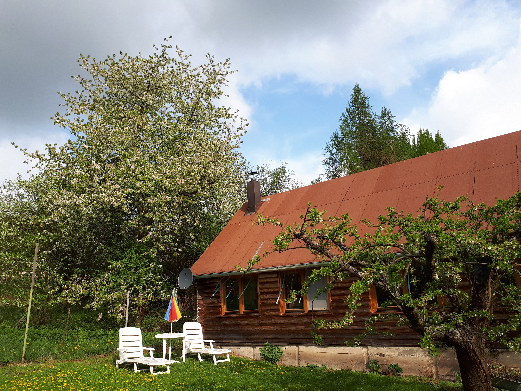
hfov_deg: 65.3
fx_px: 406
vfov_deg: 51.4
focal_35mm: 27
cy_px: 196
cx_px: 260
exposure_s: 1/700
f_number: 1.9
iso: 40
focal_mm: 3.6
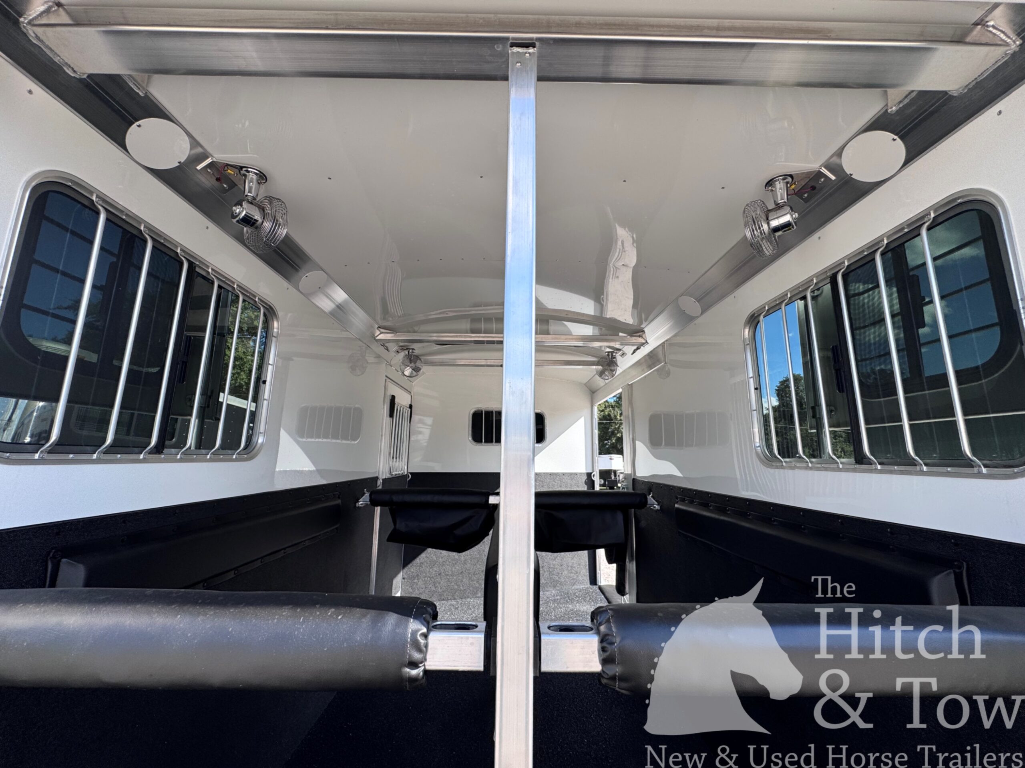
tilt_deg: +11.1
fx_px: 415
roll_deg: -0.2
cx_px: 512
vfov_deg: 85.7
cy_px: 384
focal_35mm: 14
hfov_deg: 102.1
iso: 40
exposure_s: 1/641
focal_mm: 2.22
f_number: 2.2
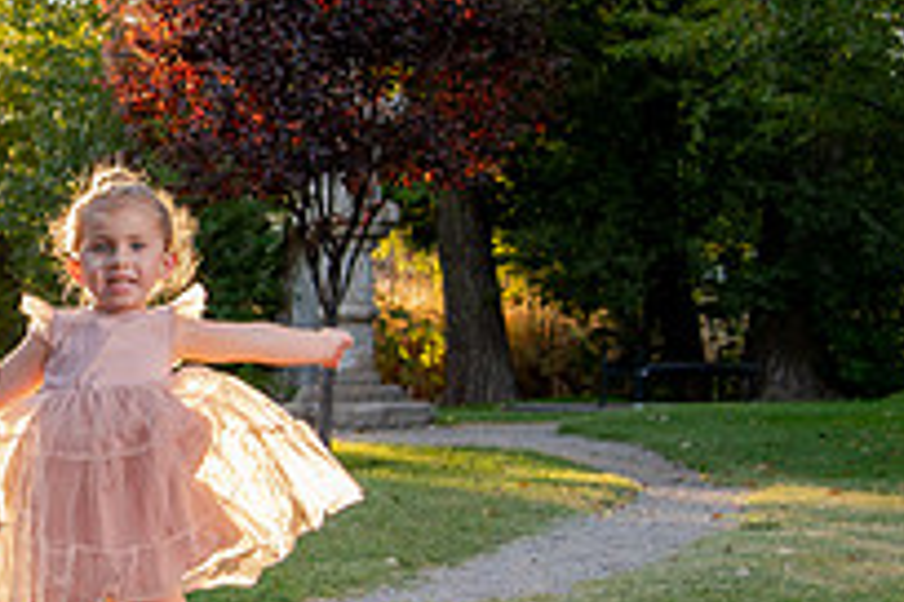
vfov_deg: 13.6
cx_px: -50
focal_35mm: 101
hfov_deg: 19.5
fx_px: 2536
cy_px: 293
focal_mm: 31
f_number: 4
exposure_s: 1/400
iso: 640
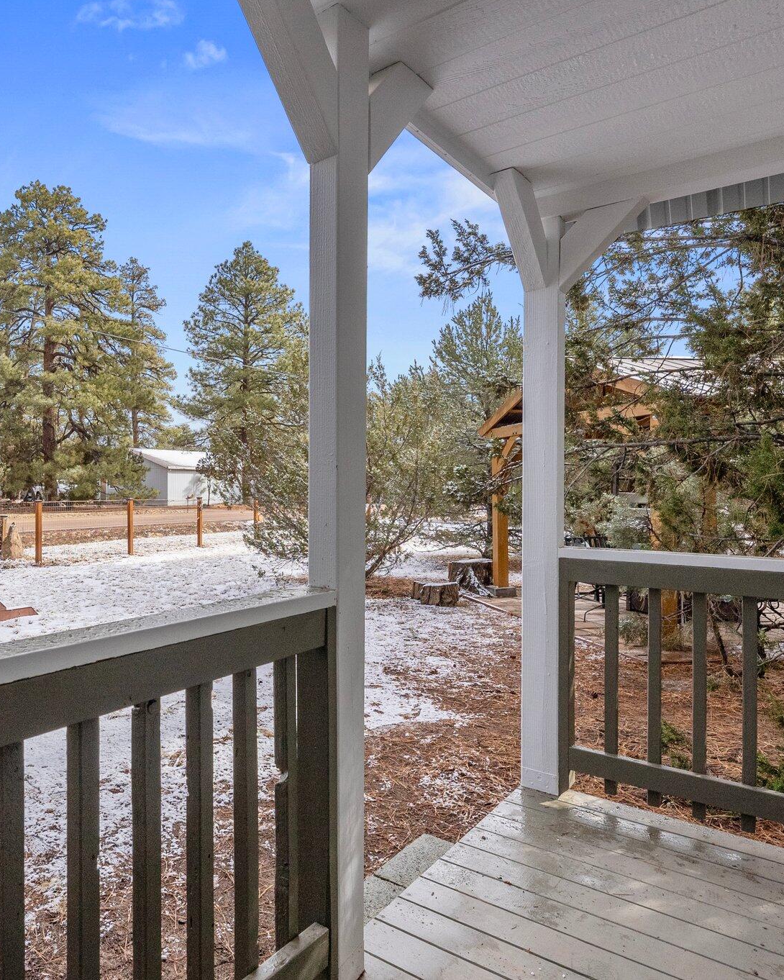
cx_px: 224
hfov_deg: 56.7
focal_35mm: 24
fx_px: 696
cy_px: 489
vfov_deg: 70.3
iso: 800
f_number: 8
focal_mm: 17
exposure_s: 1/1000
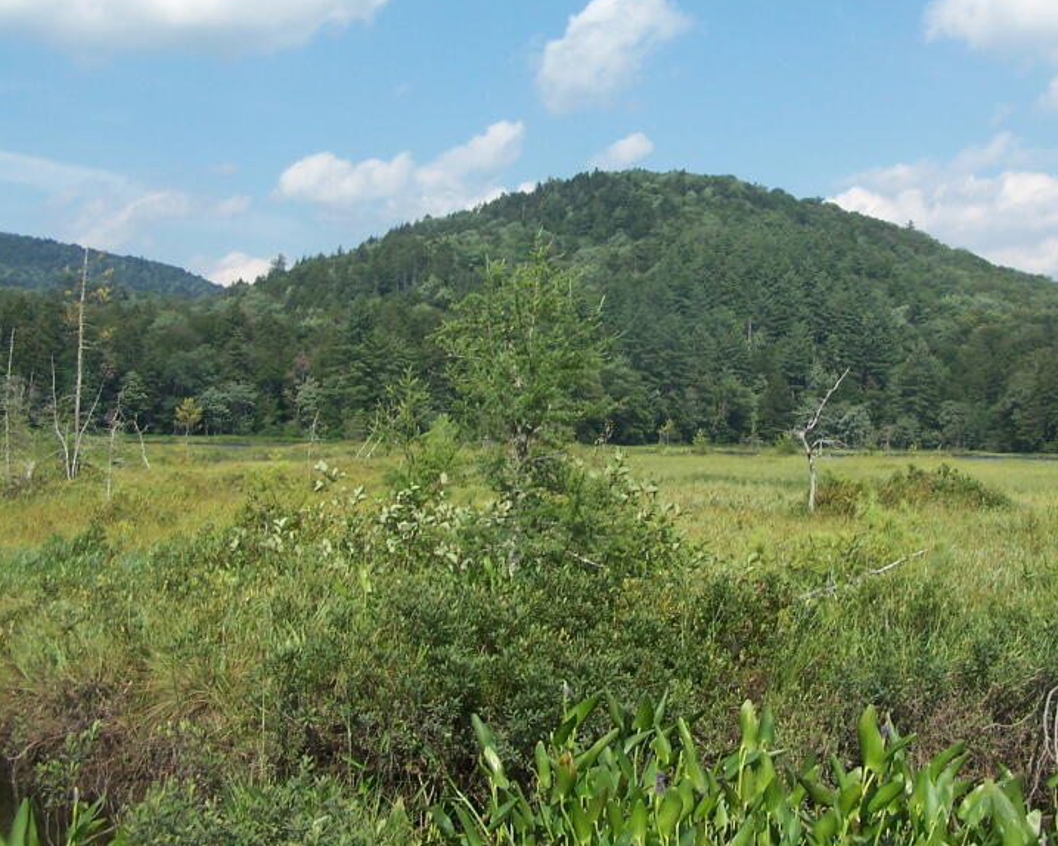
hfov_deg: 35.1
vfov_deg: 28.5
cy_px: 314
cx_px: 680
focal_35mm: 53
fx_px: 1659
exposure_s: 1/800
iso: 80
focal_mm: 6.3
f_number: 4
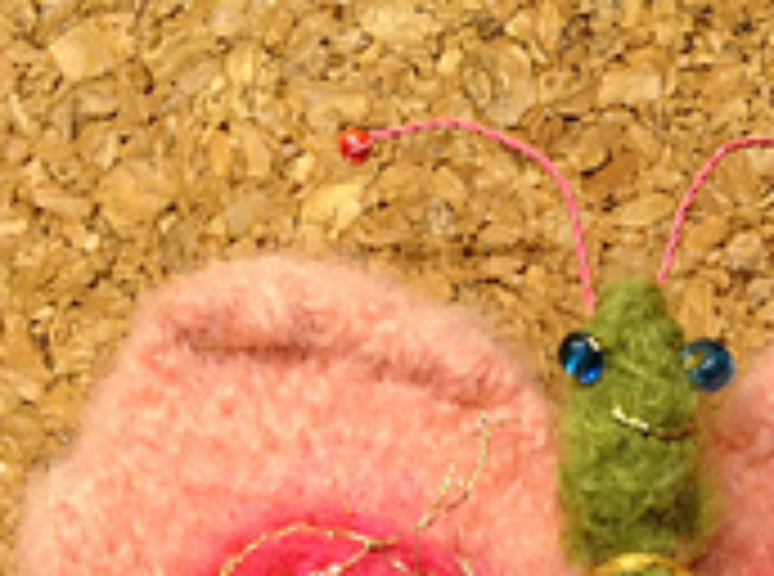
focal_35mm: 96
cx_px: 657
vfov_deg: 15.0
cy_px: 610
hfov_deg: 20.2
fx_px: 2141
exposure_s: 1/24
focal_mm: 3.3
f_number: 2.4
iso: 40
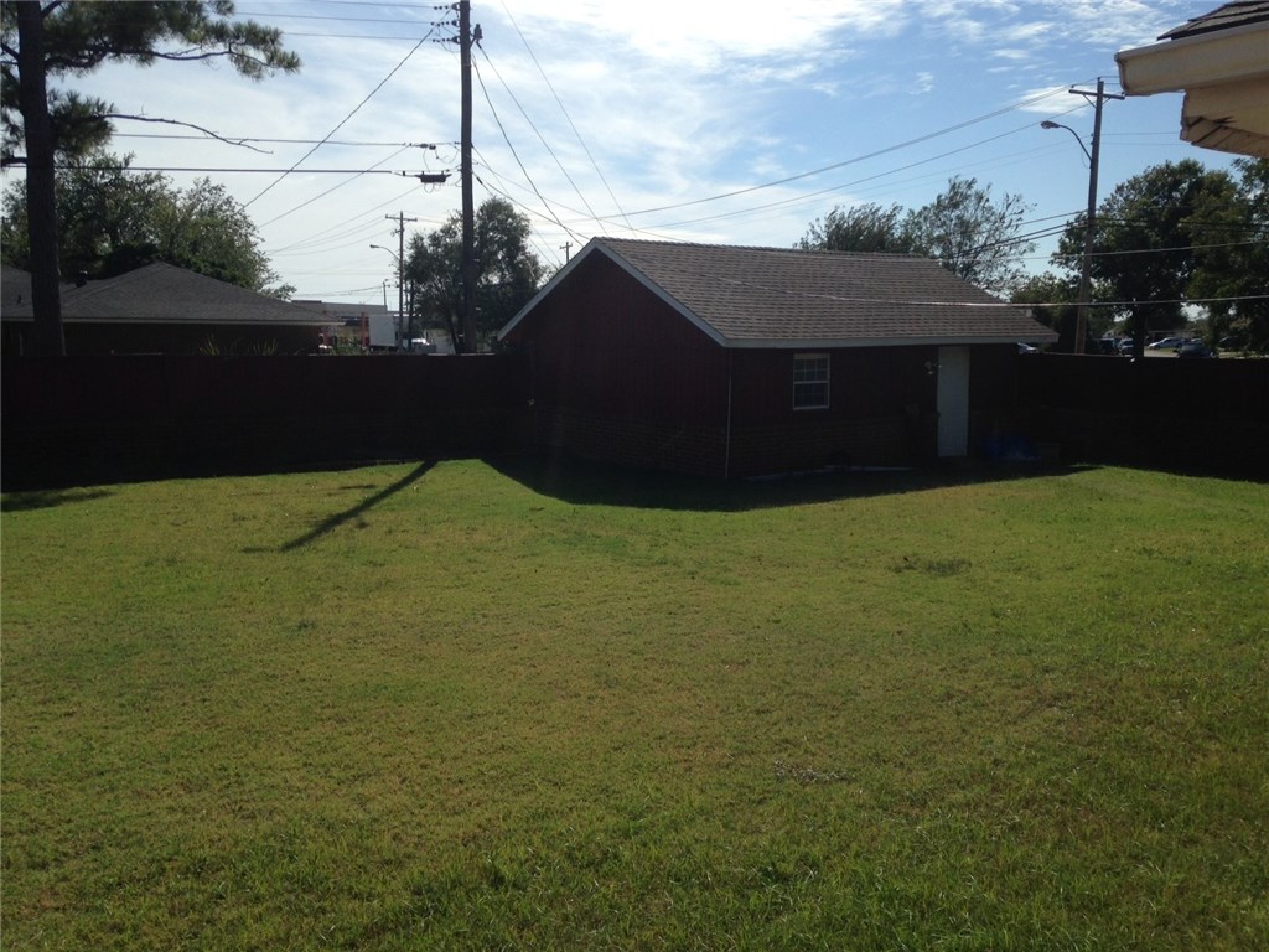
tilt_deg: -8.8
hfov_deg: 55.4
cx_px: 634
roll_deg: -0.4
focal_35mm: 33
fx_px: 1210
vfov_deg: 42.9
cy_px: 476
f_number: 2.4
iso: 50
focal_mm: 4.12
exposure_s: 1/2857
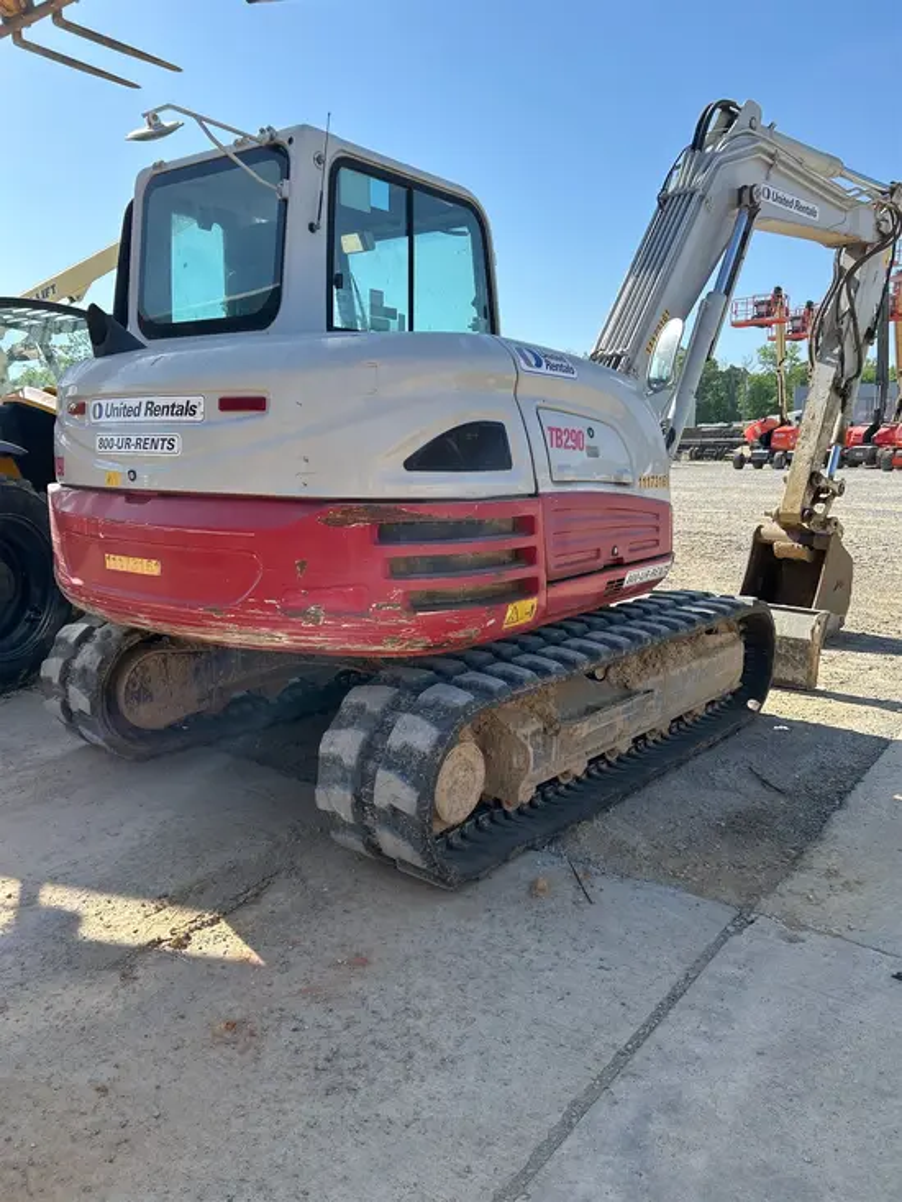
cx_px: 451
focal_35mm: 26
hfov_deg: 53.1
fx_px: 903
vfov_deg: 67.3
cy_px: 601
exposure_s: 1/2008
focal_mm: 5.7
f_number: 1.5
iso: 50
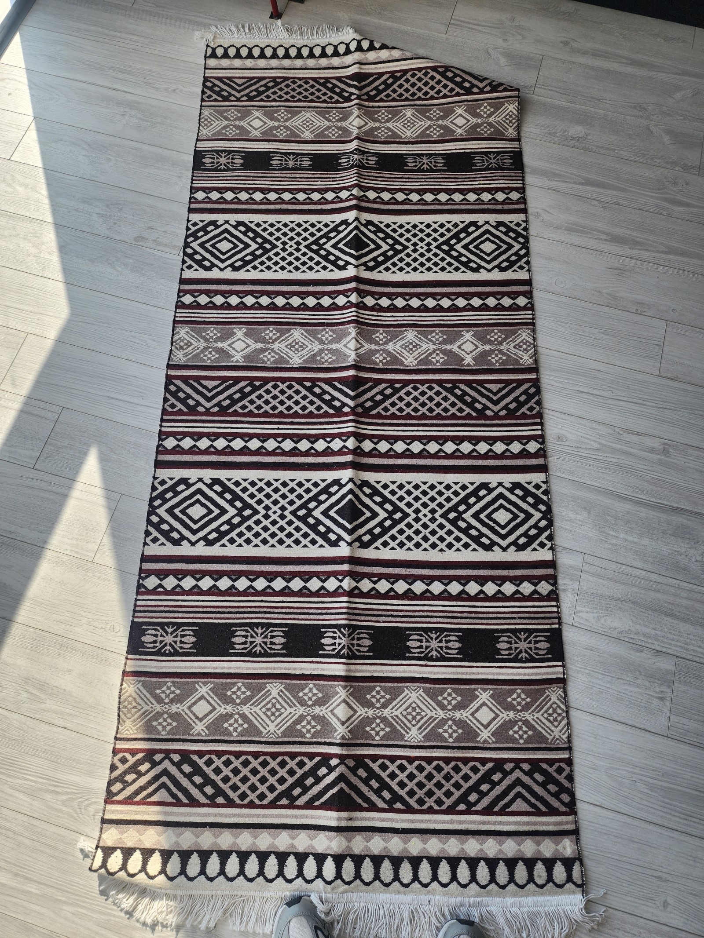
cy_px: 469
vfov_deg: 73.9
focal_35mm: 23
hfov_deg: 58.9
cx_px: 352
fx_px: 624
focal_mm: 6.4
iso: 20
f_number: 1.8
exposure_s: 1/180
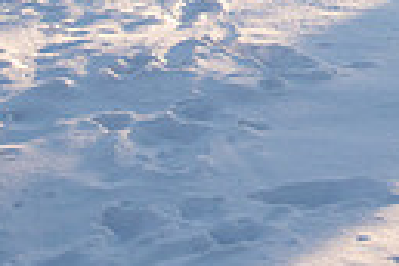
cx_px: 541
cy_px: -237
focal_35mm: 108
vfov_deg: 11.6
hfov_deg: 17.6
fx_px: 1197
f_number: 4
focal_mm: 24
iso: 1250
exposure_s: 1/3200
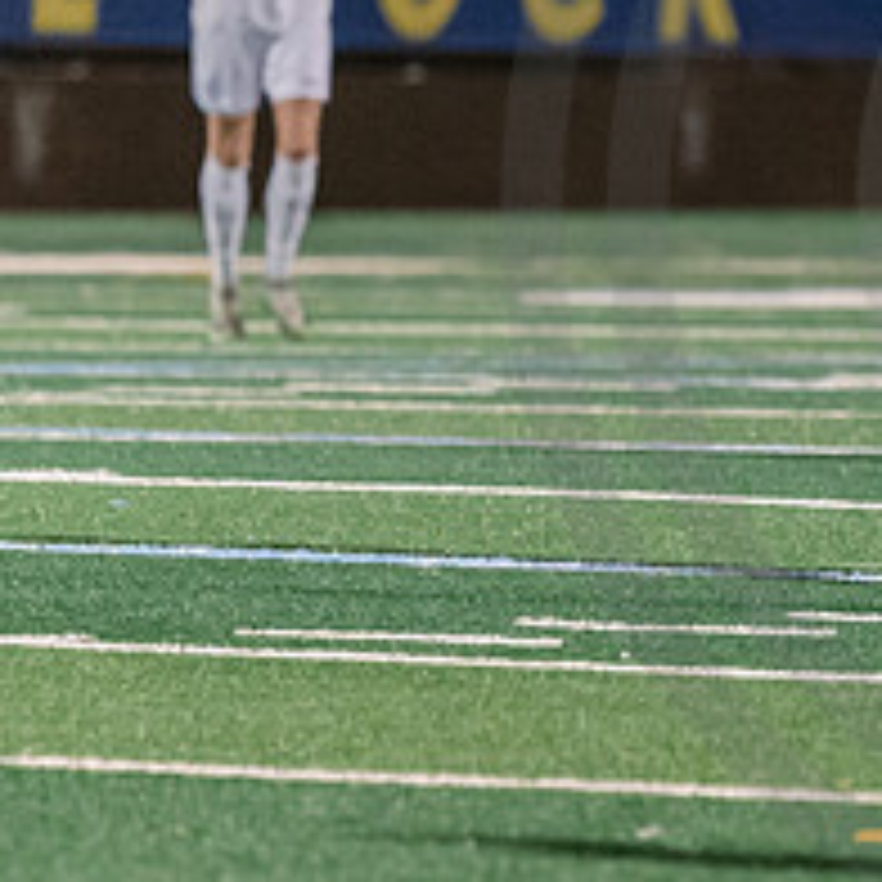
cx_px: 1096
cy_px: 258
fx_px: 25973
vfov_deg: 1.9
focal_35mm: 901
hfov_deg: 1.9
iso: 3200
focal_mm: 200
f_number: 2.8
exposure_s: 1/500
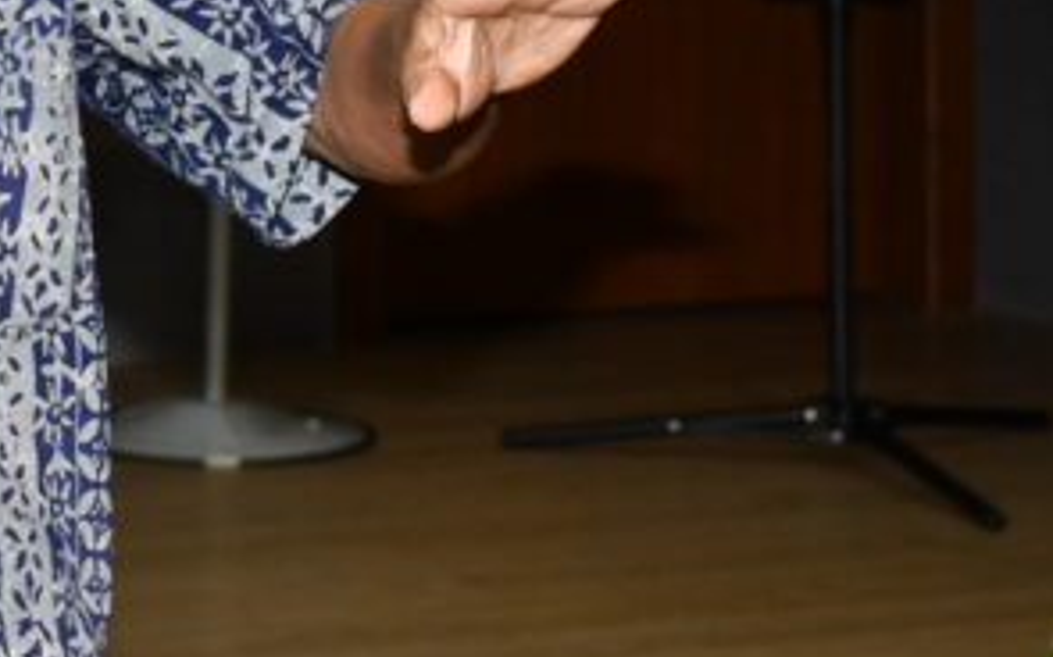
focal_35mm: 171
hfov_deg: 11.9
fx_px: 4904
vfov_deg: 7.5
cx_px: -343
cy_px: -327
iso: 250
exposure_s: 1/80
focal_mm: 32
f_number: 5.6
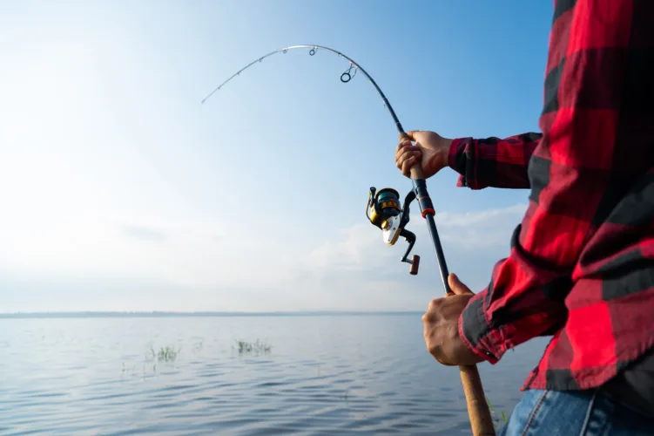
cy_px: 218
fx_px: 436
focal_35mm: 24
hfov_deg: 73.8
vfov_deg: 53.1
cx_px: 327
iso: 100
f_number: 5
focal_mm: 24
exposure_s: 1/640
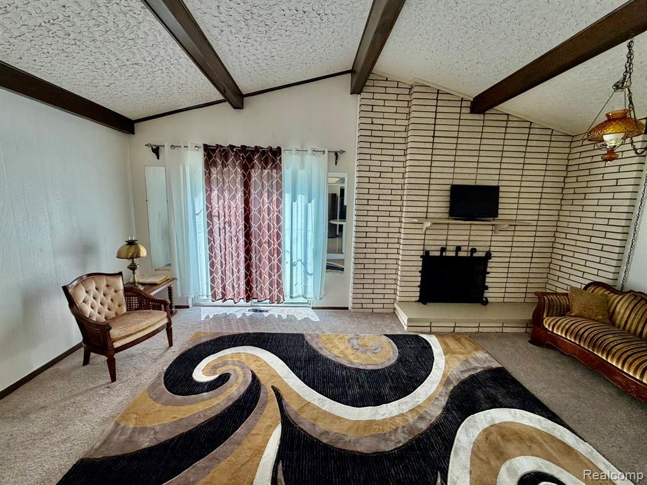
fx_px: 262
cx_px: 324
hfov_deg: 102.1
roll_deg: -1.0
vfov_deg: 85.7
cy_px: 242
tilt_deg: -9.4
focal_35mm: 14
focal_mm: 2.22
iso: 125
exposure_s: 1/120
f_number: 2.2
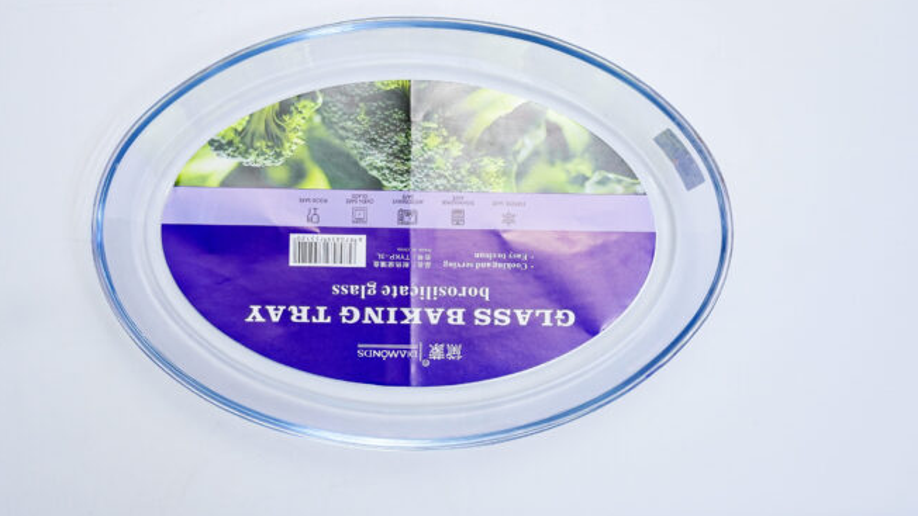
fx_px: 1315
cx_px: 431
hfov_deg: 38.5
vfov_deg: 22.2
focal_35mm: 54
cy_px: 218
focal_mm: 48
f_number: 13
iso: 3200
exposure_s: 1/125
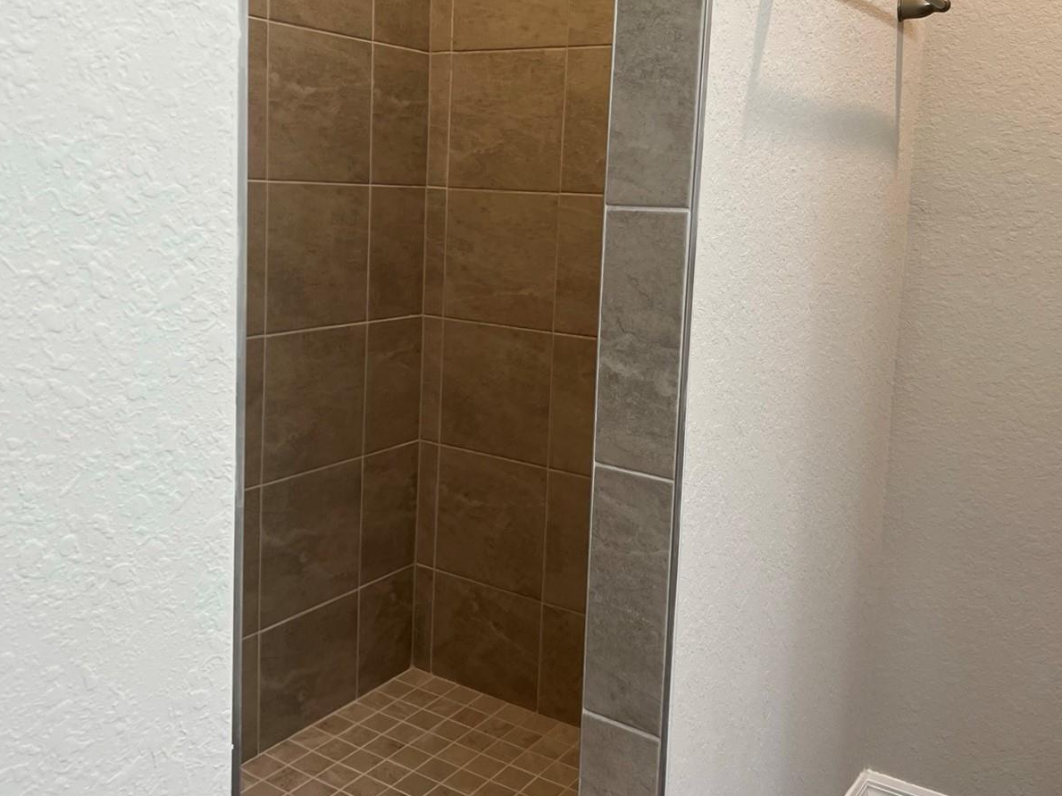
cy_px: 292
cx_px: 489
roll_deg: -2.1
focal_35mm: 35
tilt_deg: -5.9
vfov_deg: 40.4
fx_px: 1073
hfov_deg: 52.6
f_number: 1.5
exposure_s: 1/120
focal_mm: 5.7
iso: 125
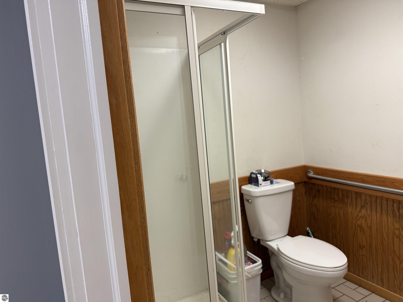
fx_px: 279
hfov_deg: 71.6
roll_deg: +4.3
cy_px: 151
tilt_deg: -6.0
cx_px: 202
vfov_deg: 56.8
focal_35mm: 24
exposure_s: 1/120
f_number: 1.78
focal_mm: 6.76
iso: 160
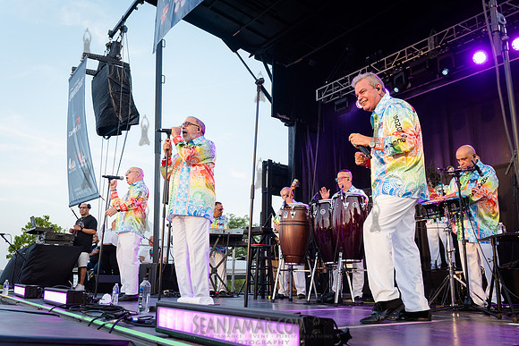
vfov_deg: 41.2
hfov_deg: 58.8
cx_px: 260
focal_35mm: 32
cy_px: 173
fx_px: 461
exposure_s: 1/640
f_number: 4
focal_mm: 31
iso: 2000
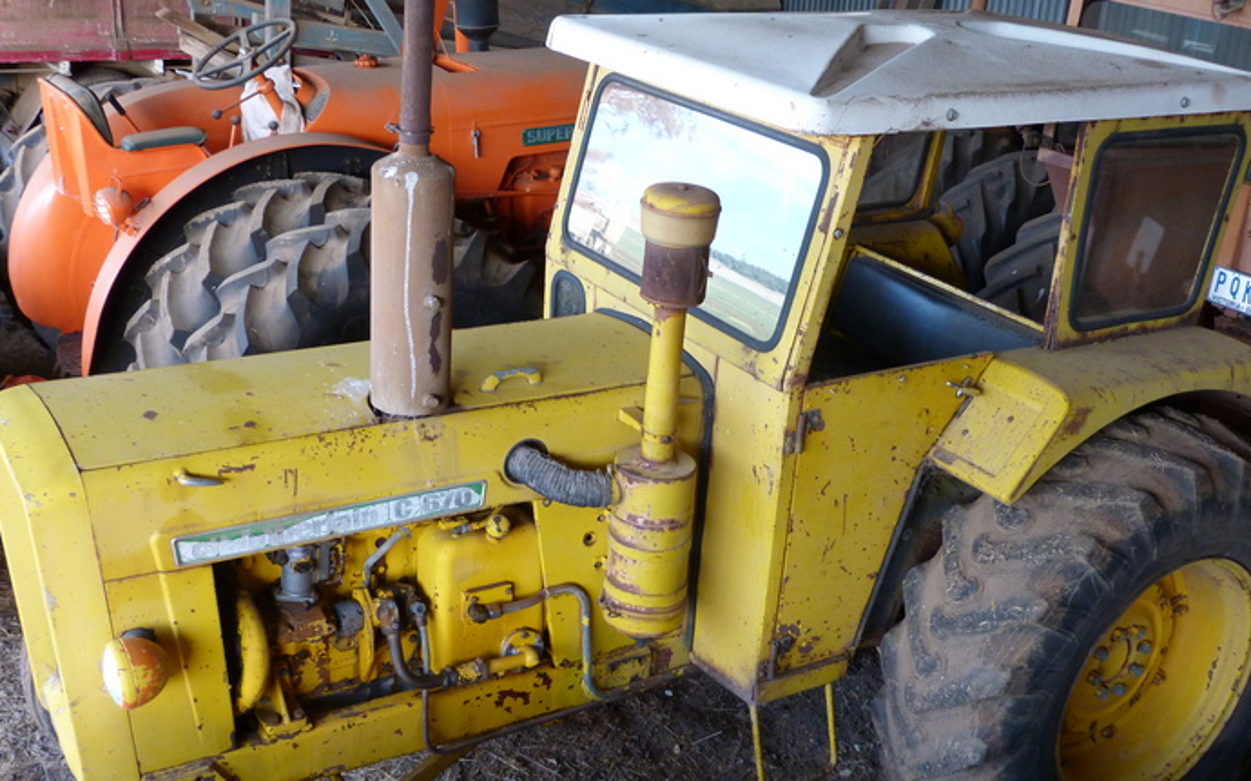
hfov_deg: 46.2
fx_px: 1466
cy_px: 457
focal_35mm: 43
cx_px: 665
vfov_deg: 29.8
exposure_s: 1/60
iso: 200
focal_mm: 6.3
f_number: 3.1
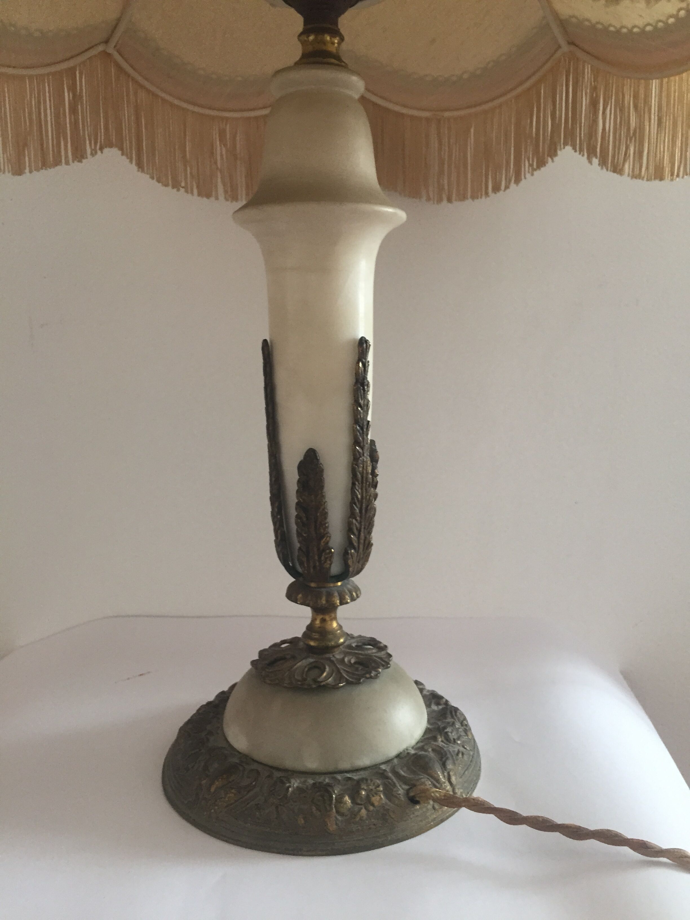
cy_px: 460
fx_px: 771
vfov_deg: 61.7
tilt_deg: -8.1
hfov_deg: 48.2
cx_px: 345
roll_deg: -0.9
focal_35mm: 29
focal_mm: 4.15
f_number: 2.2
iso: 125
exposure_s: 1/30
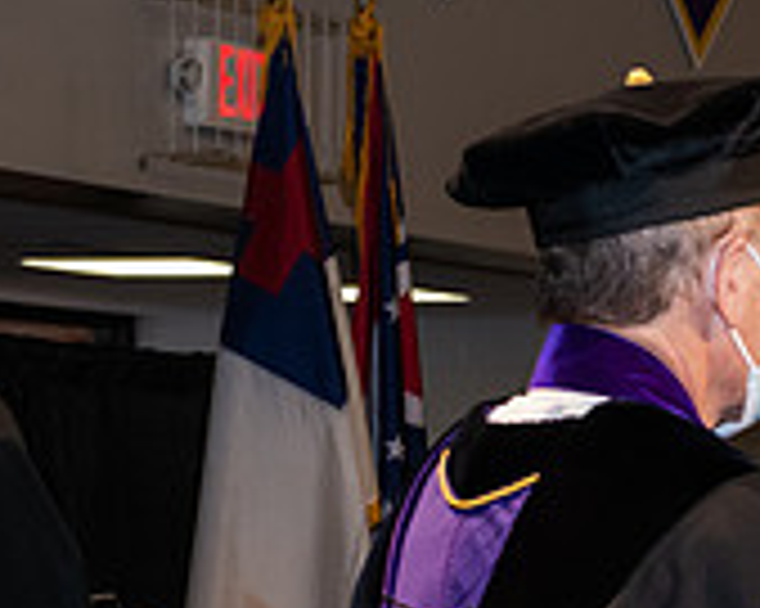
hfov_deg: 9.9
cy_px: 637
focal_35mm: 187
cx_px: 1219
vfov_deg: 8.2
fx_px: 4204
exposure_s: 1/200
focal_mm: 58
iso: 1600
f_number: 6.3
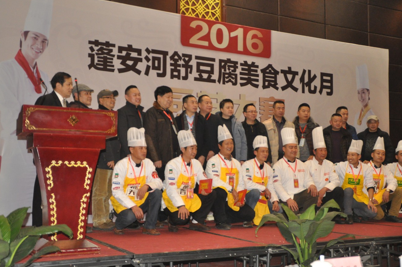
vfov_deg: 29.8
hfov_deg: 43.6
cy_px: 139
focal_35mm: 45
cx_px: 212
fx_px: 502
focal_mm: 28
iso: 1600
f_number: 5
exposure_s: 1/60
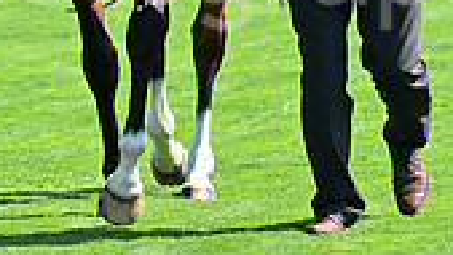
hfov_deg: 3.3
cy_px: -165
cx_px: 228
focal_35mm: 647
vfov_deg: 1.9
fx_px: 7770
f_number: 5
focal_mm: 180
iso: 400
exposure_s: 1/1000
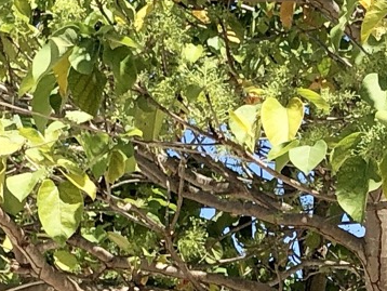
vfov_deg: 9.1
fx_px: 1790
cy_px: 379
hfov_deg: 11.8
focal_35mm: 160
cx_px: 580
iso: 20
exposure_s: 1/1715
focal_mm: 4
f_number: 1.8
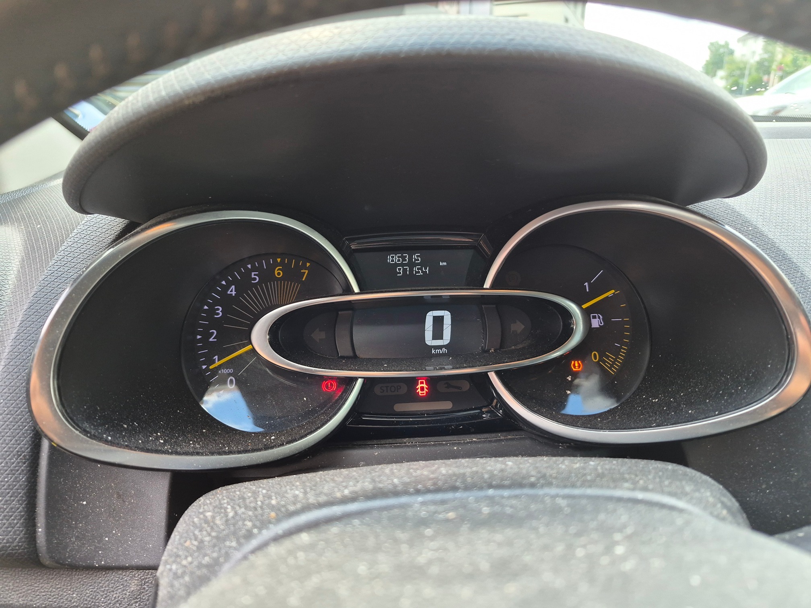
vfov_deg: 58.9
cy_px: 304
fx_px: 539
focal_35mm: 23
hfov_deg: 73.9
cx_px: 406
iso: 125
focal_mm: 5.4
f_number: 1.8
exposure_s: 1/180
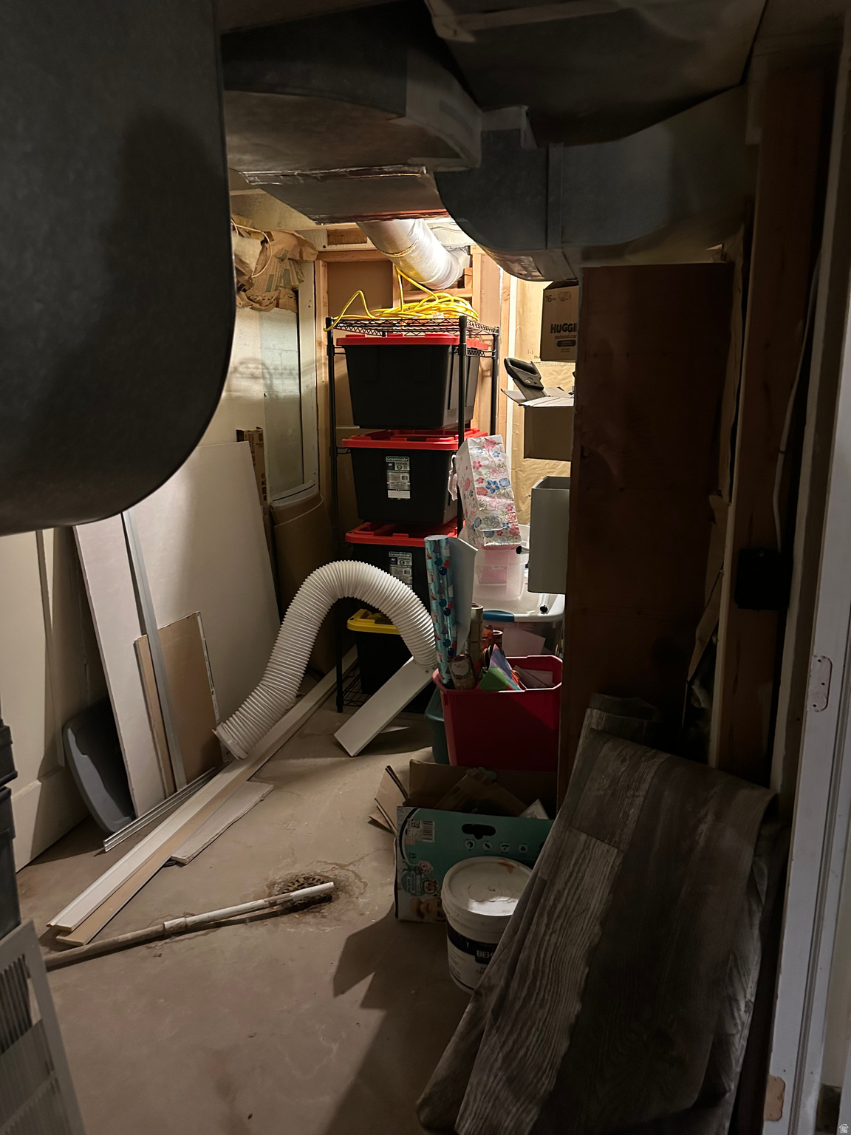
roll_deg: +0.4
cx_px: 426
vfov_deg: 71.6
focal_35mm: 24
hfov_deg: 56.8
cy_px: 568
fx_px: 787
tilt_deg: -11.5
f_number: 1.78
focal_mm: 6.86
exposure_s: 1/30
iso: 800
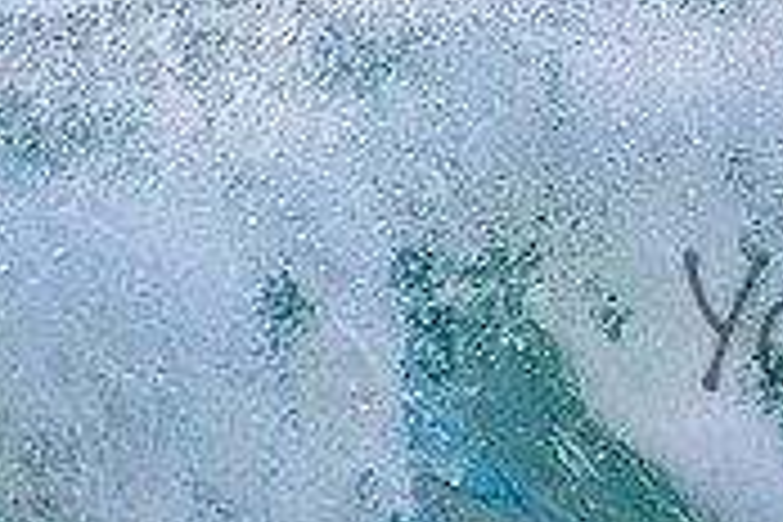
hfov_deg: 1.0
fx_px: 44541
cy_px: 266
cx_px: 1170
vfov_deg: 0.7
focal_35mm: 2048
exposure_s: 1/2000
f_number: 5.6
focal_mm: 500
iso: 640
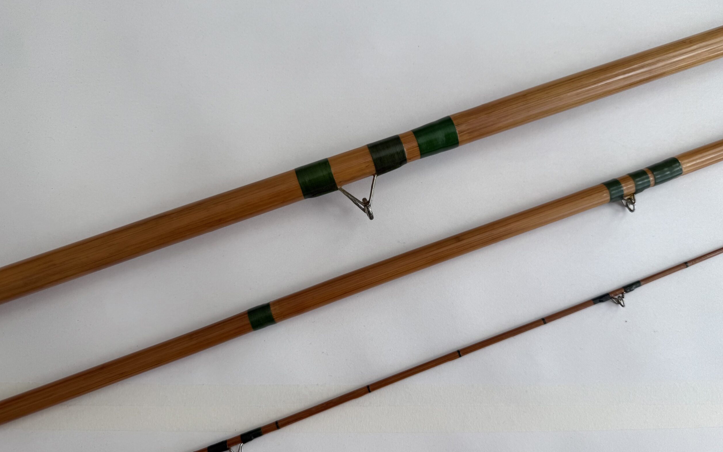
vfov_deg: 47.6
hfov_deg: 70.4
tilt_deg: -79.7
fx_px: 512
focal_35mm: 26
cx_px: 369
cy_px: 230
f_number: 1.78
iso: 80
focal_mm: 6.76
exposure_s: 1/433
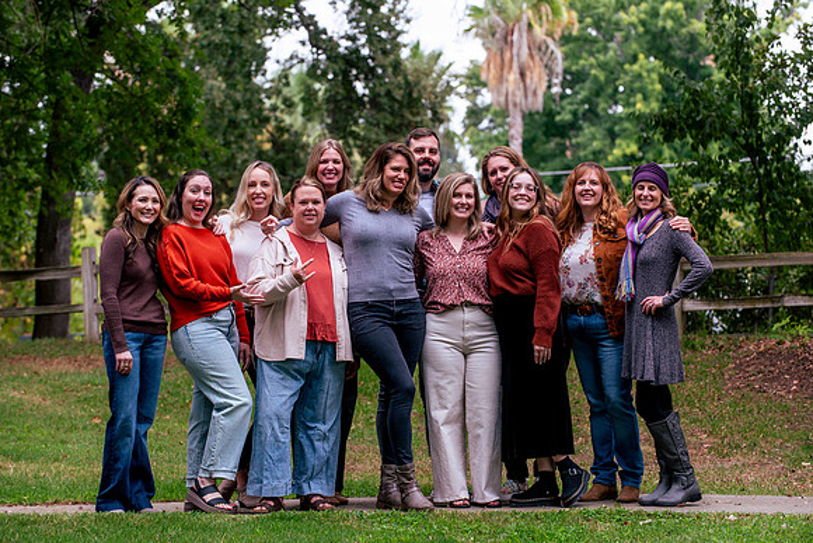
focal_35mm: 130
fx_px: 2936
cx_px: 406
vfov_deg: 10.6
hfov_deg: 15.8
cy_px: 272
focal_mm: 130
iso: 200
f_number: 5.6
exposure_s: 1/250
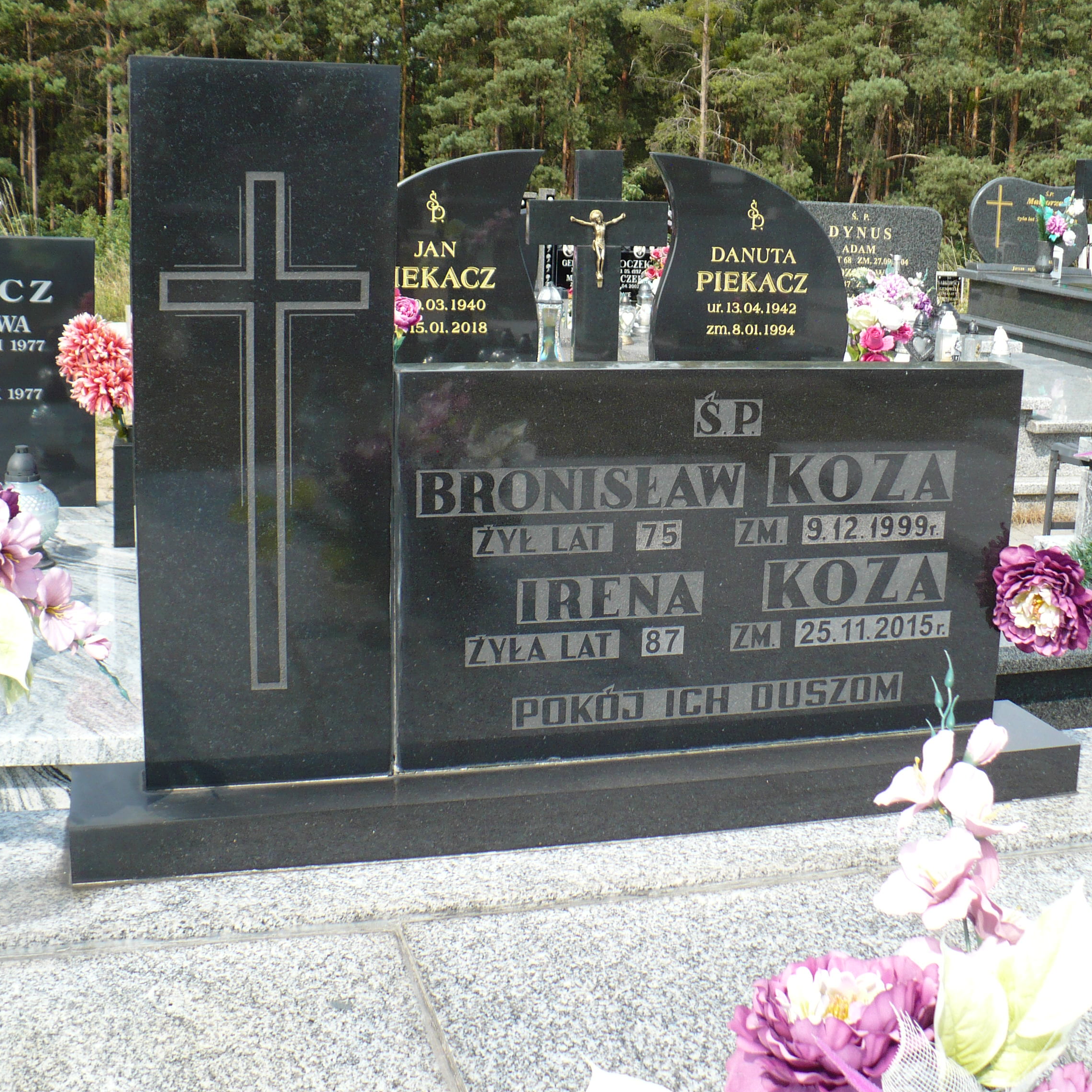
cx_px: 636
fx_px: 1570
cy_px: 541
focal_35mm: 44
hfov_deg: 38.2
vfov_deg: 38.3
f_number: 2.8
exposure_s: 1/640
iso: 100
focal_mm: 6.1
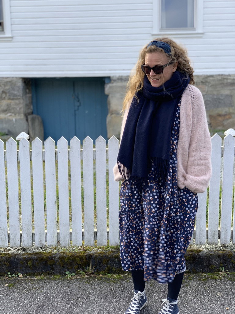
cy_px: 157
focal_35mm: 52
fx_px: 471
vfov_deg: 36.8
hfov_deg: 28.0
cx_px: 118
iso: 16
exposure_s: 1/122
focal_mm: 6
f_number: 2.4
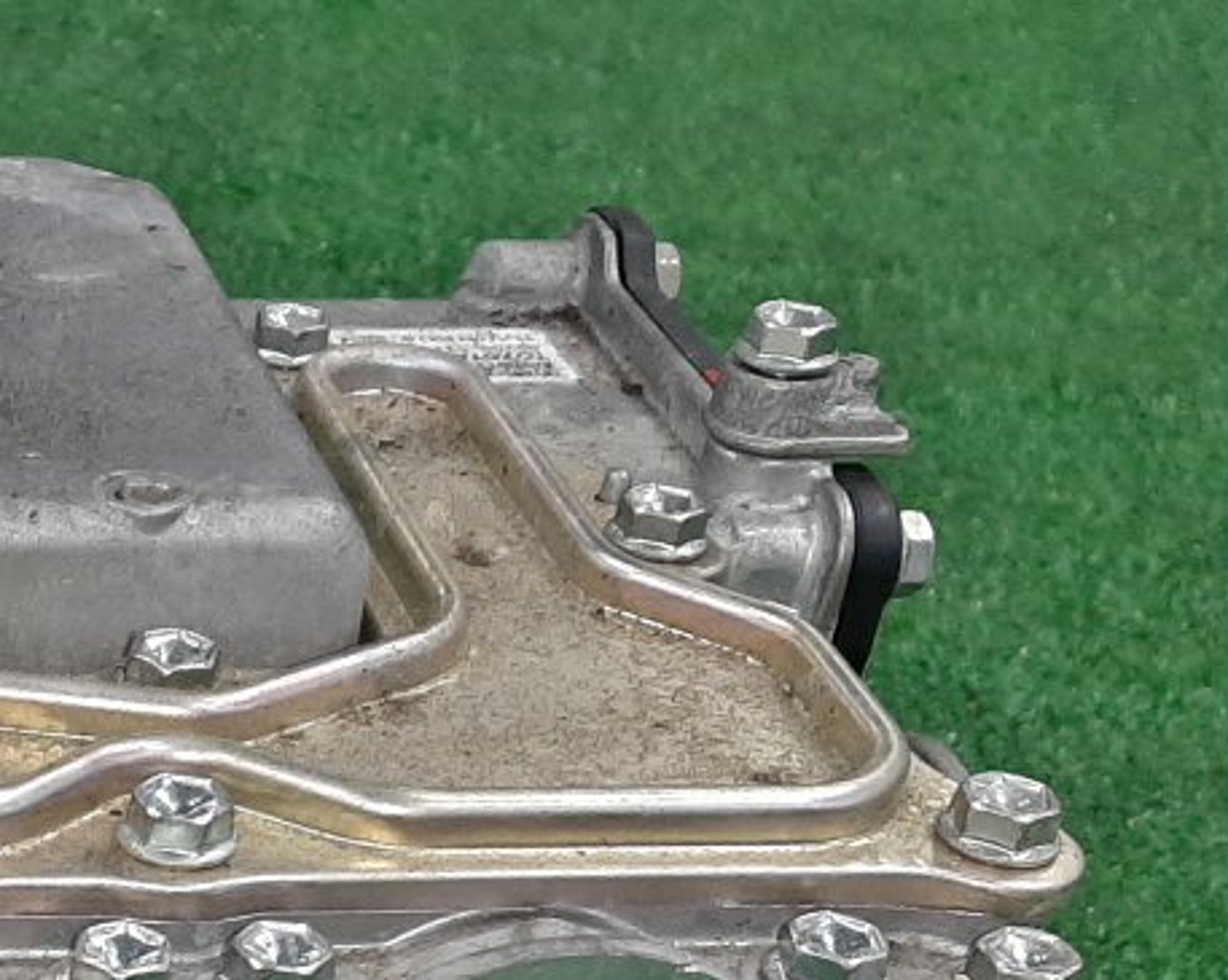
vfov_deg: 17.5
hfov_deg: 21.5
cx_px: -390
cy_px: 1407
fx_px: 2906
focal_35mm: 80
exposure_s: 1/50
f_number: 1.7
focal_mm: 3.93
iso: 124
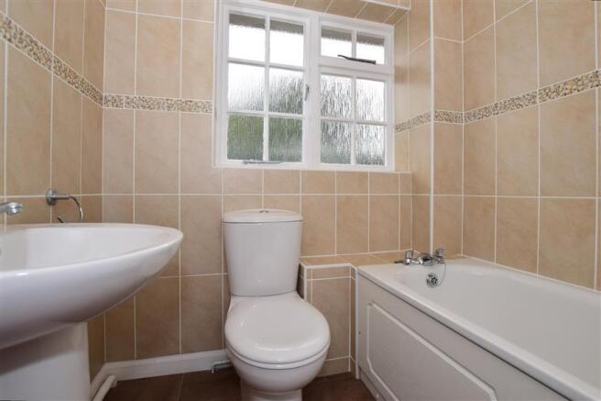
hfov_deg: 100.4
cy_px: 200
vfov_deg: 77.3
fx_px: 250
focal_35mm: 15
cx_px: 300
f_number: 6.3
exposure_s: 1/160
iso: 400
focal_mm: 10
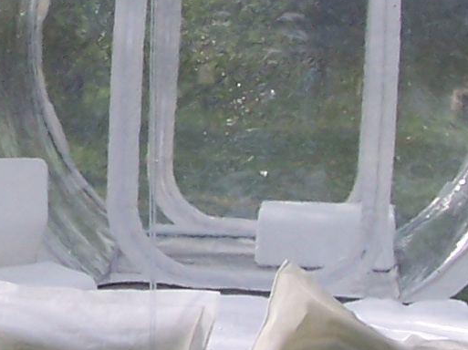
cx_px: -76
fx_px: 2580
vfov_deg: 7.7
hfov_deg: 10.2
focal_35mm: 191
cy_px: 7
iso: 80
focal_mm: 6.3
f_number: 4
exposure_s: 1/640
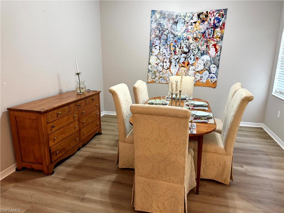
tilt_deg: -13.1
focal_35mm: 24
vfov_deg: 56.8
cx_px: 142
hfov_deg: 71.6
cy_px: 106
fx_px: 197
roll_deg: -0.7
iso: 200
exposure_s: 1/60
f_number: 1.78
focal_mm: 6.76
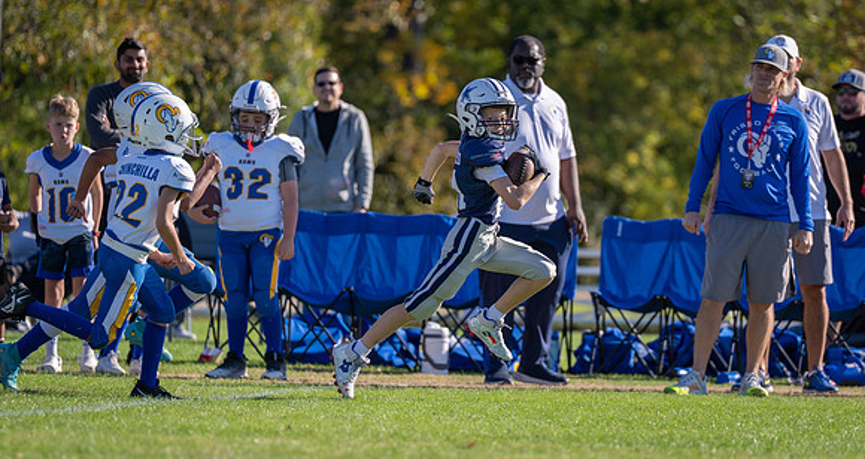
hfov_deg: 7.3
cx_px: 527
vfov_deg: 3.9
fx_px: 6810
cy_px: 246
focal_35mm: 301
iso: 100
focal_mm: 200
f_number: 2.8
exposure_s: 1/2000
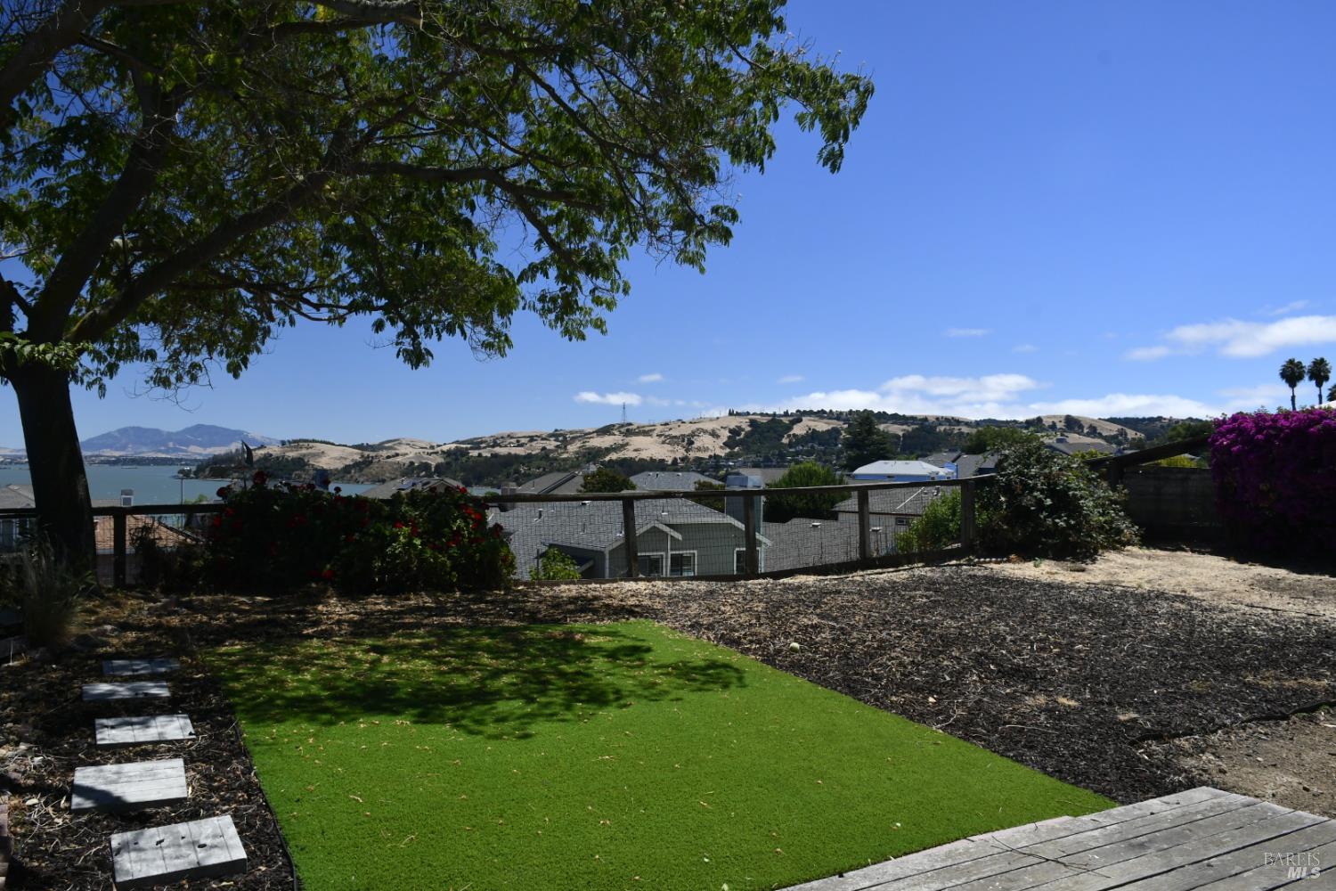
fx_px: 1002
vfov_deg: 47.9
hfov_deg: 67.4
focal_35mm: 27
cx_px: 668
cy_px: 446
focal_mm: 18
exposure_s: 1/400
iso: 500
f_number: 10
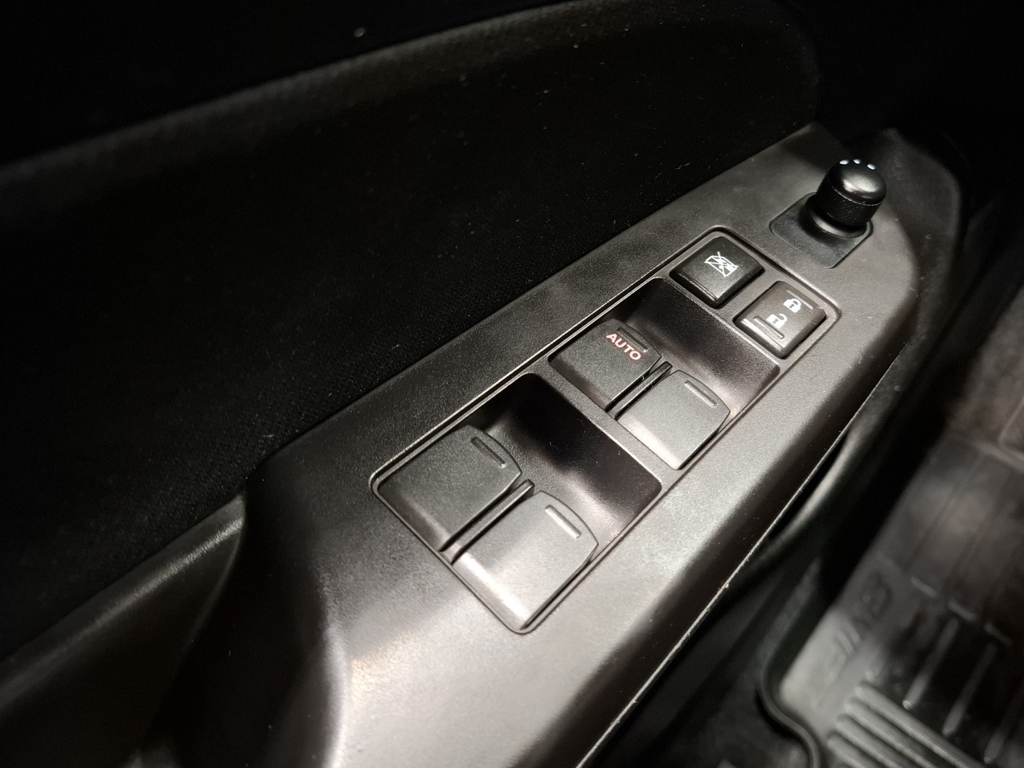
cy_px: 358
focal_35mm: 26
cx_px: 572
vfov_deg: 53.0
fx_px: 769
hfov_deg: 67.1
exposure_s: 1/25
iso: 640
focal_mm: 5.54
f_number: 1.8
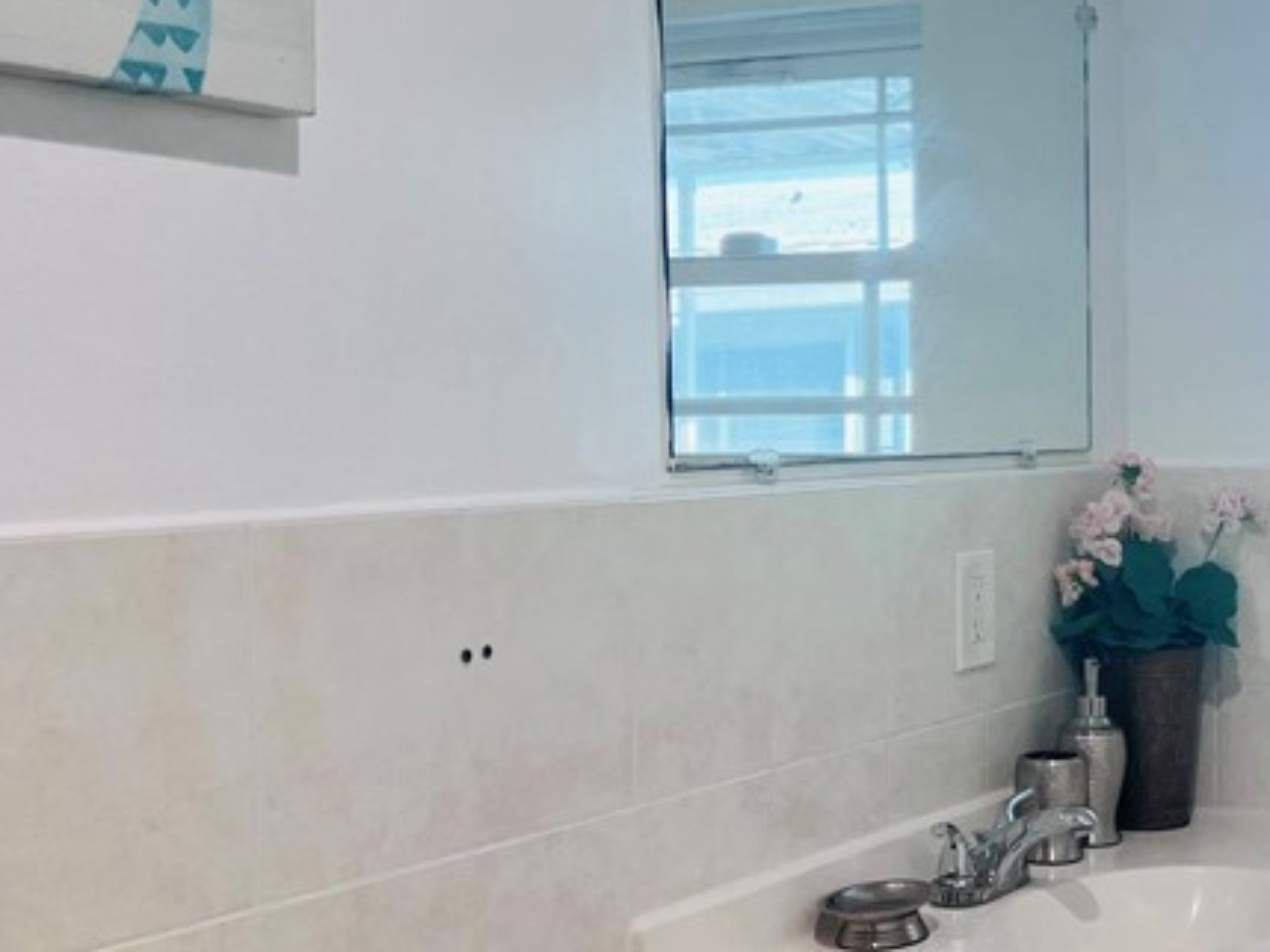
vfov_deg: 23.7
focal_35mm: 62
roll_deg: +1.1
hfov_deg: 30.0
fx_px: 2275
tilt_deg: -2.5
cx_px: 1113
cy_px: 503
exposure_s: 1/123
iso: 64
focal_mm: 5.7
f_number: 1.5
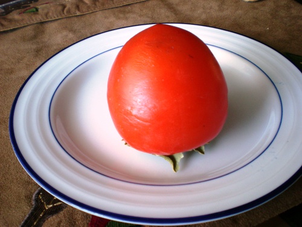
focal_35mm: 38
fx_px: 332
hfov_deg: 49.0
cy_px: 114
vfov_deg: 37.7
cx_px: 151
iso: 200
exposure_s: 1/16.2
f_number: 3.1
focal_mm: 6.3
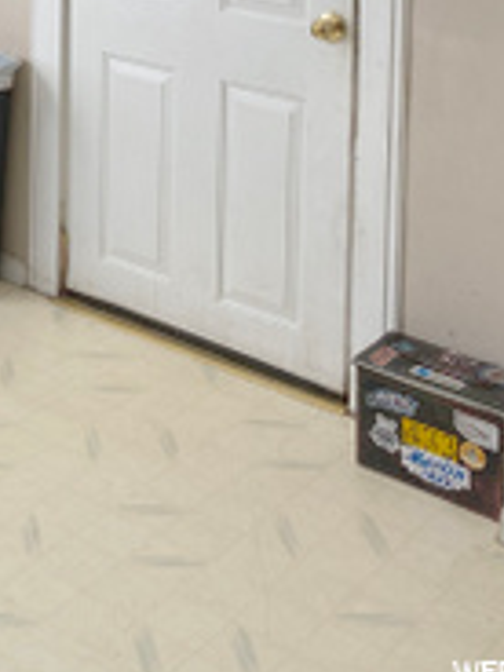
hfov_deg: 20.3
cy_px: -190
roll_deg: -0.5
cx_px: -88
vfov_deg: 25.0
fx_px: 1320
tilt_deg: -3.9
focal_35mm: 68
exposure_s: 1/215
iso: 32
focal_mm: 4.25
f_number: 1.8
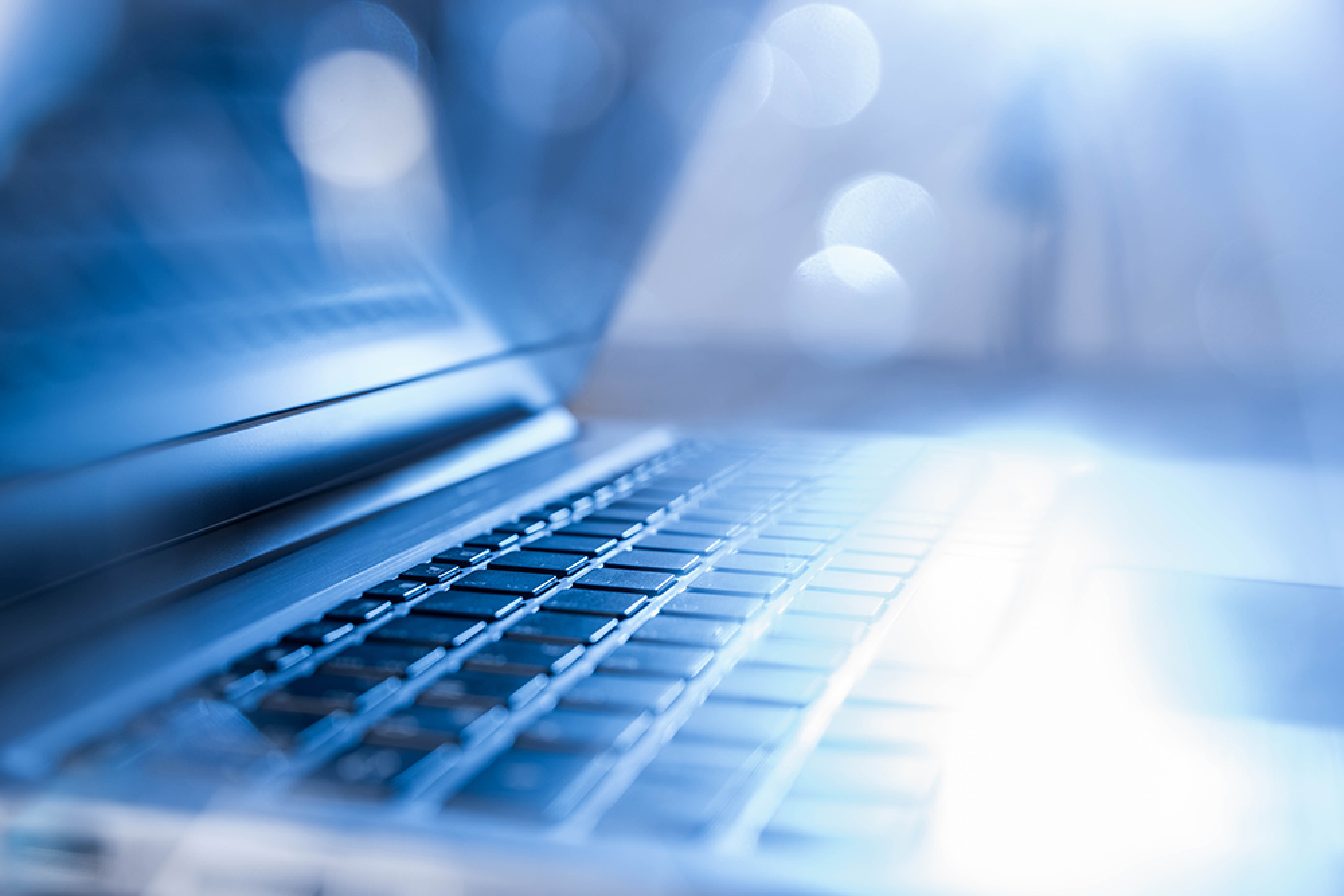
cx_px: 672
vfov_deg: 19.5
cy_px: 448
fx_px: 2614
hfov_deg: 28.8
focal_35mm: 70
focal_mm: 70
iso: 100
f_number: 5.6
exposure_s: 1/125
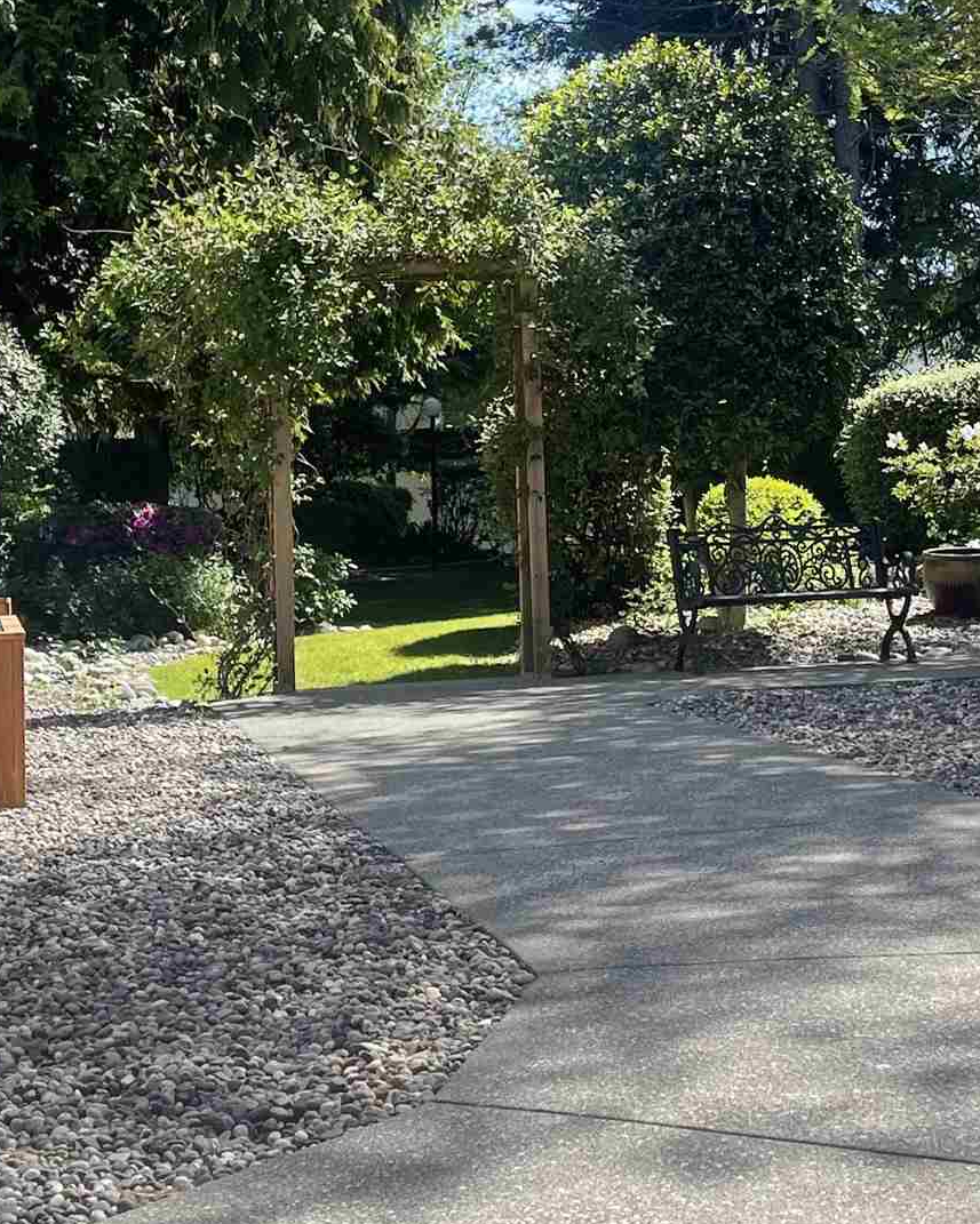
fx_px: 2538
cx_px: 789
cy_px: 361
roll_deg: +2.1
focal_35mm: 70
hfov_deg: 21.6
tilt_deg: +2.7
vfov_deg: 26.9
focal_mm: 5.1
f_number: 1.6
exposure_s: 1/1513
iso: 32
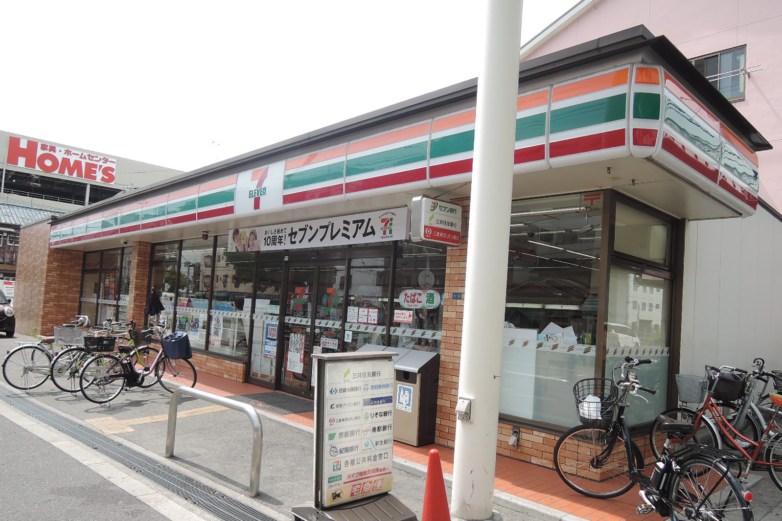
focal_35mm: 25
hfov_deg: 71.5
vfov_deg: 51.2
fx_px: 543
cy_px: 285
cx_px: 391
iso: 80
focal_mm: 5.1
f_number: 2.8
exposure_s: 1/500
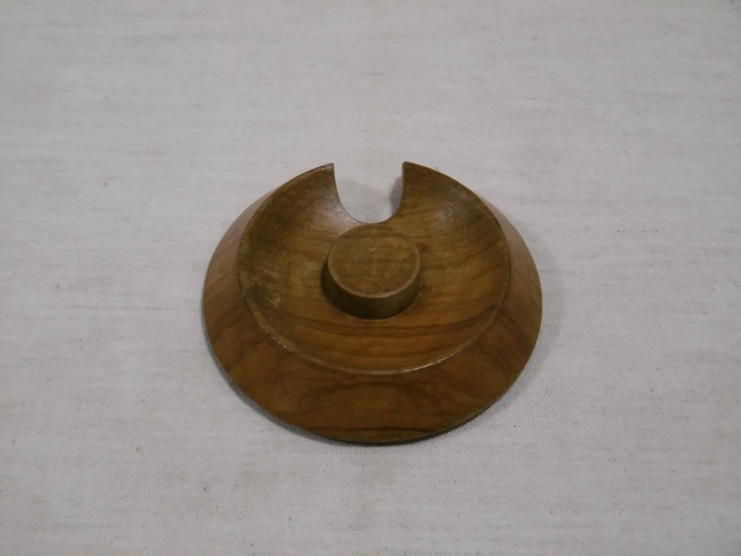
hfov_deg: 37.5
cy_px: 278
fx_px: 1092
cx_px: 370
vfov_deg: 28.6
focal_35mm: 51
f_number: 4
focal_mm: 9.2
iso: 250
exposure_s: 1/60
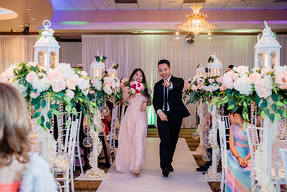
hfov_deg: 33.3
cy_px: 93
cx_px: 140
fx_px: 480
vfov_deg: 22.6
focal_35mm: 60
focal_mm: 50
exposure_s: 1/160
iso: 1250
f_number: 3.5
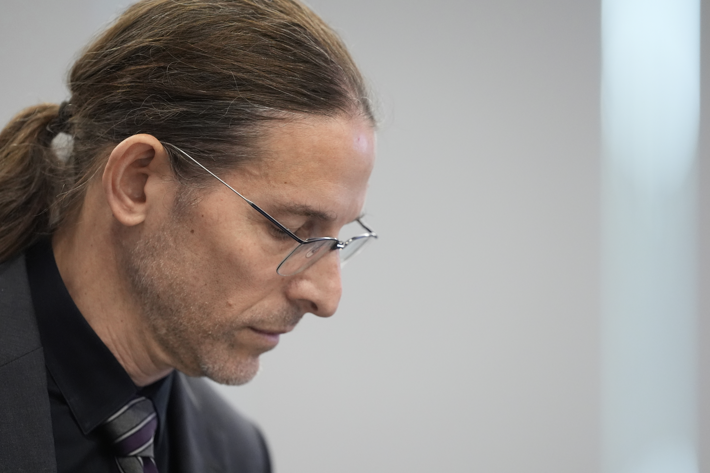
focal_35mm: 400
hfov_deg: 5.2
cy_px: 236
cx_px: 355
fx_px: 7888
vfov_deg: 3.4
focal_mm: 400
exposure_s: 1/800
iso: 5000
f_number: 2.8
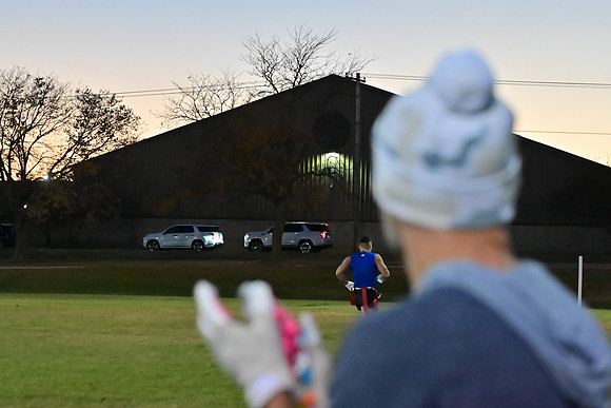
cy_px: 204
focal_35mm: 105
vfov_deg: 13.0
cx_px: 306
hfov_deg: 19.5
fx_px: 1782
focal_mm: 70
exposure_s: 1/640
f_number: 4
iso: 6400
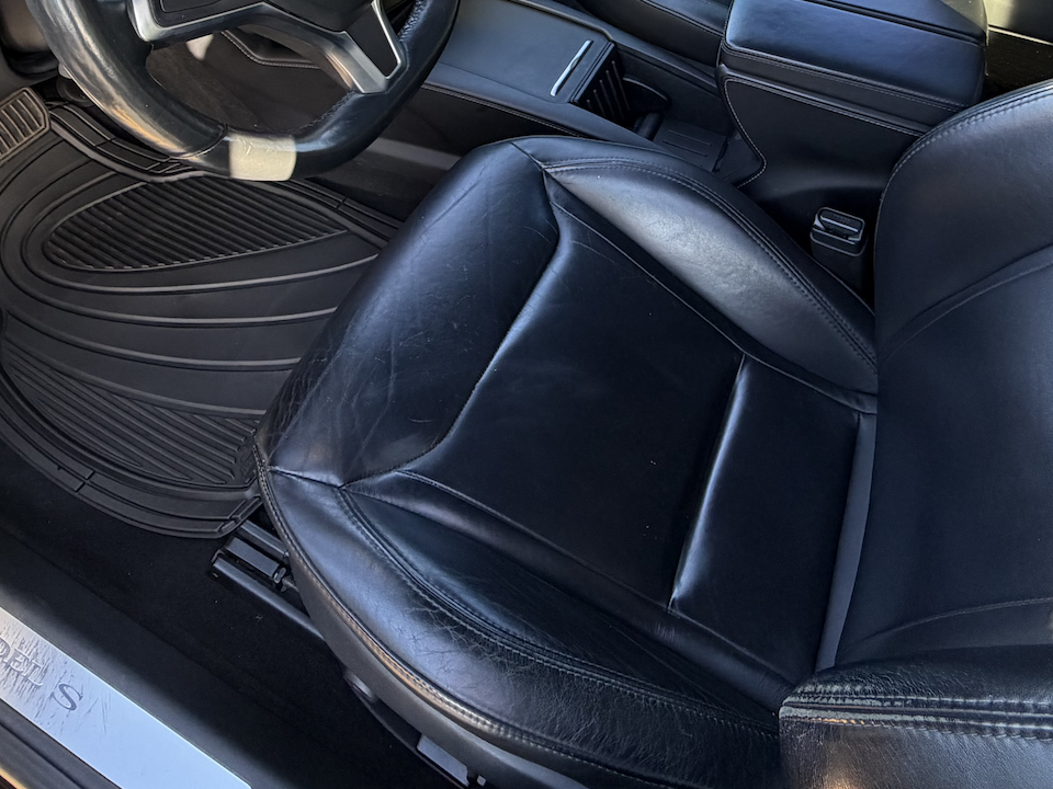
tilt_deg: -37.9
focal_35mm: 28
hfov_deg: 63.4
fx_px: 852
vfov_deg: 44.0
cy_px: 38
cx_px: 551
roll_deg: -1.9
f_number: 2.2
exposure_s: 1/121
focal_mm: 2.22
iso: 200
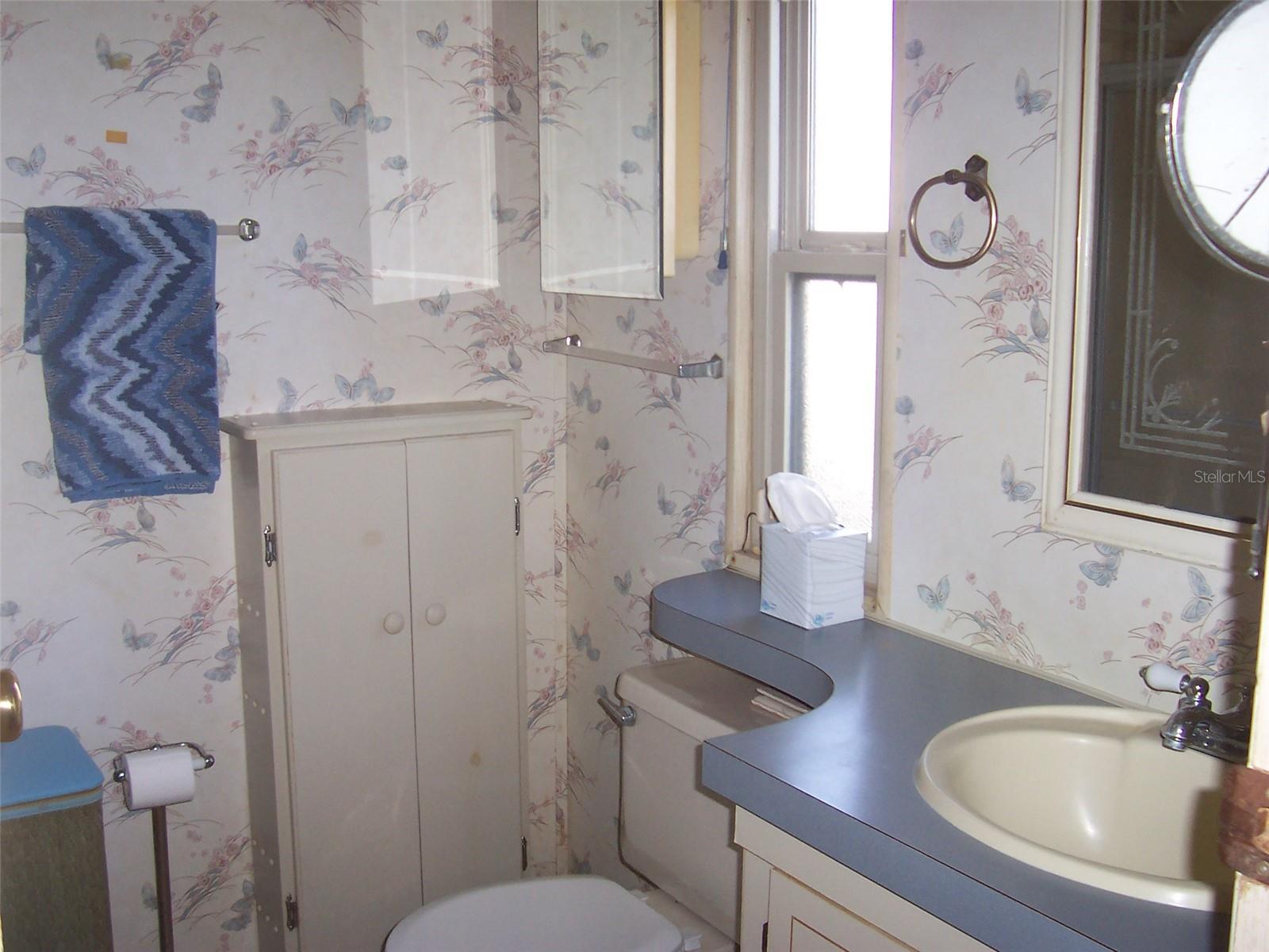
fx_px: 1356
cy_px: 476
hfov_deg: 50.1
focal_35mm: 37
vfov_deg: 38.7
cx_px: 634
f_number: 2.8
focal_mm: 5.6
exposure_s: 1/60
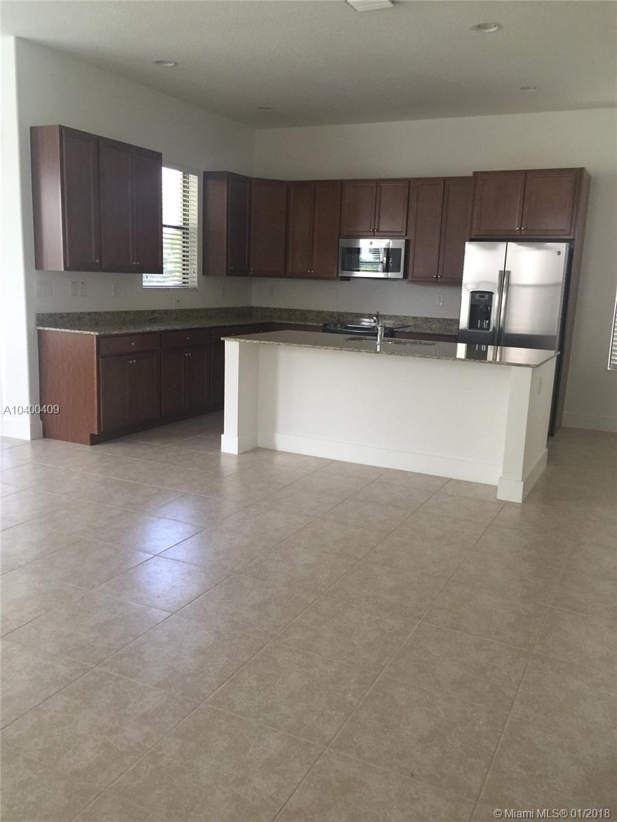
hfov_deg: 48.2
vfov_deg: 61.7
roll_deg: -1.4
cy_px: 411
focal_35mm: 29
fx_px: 689
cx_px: 308
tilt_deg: -10.6
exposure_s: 1/15
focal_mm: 4.15
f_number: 2.2
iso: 64
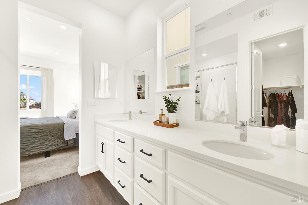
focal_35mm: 14
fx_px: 120
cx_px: 154
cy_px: 102
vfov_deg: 81.3
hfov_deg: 104.2
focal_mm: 14
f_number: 14
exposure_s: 1/13
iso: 100
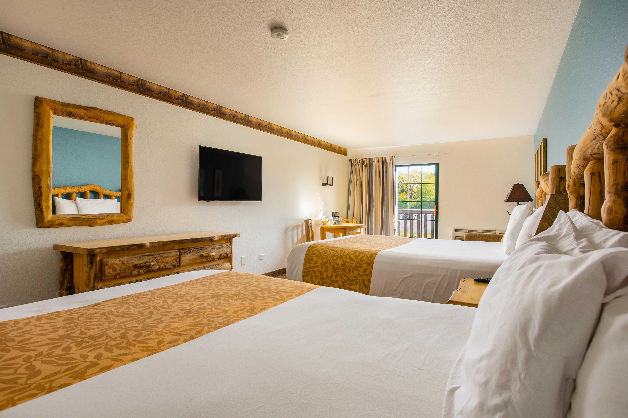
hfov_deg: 84.0
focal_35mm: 20
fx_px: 349
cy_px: 209
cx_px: 314
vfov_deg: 61.9
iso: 400
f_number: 11
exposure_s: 1/200
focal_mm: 20
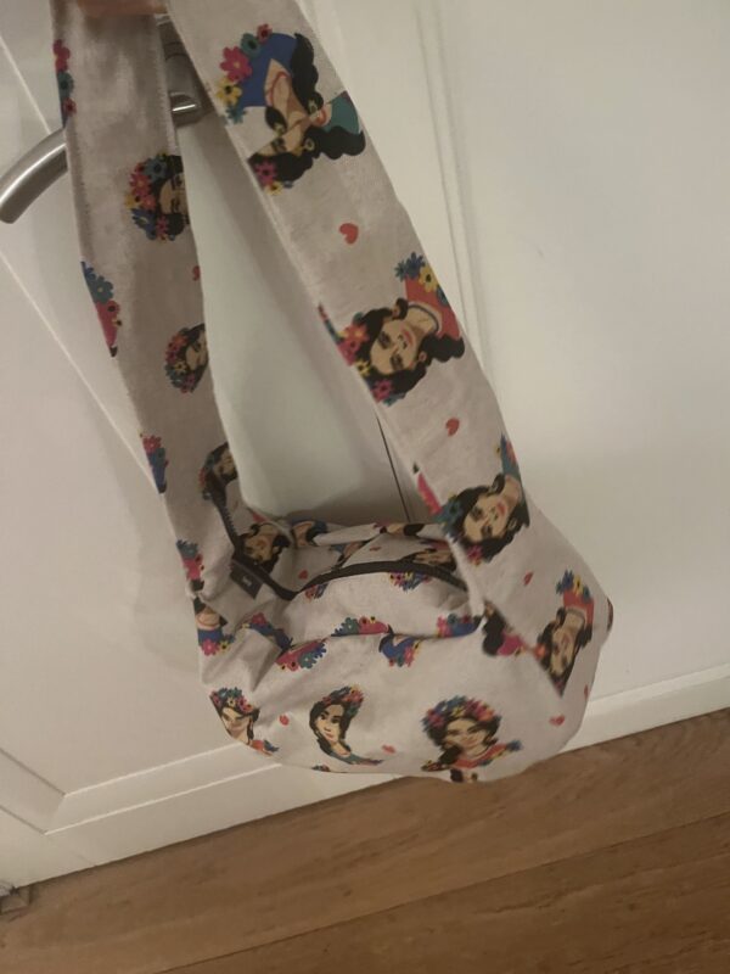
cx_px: 365
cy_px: 487
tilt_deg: -47.0
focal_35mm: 26
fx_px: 731
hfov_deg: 53.1
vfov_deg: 67.3
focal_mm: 5.1
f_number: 1.6
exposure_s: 1/25
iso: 500
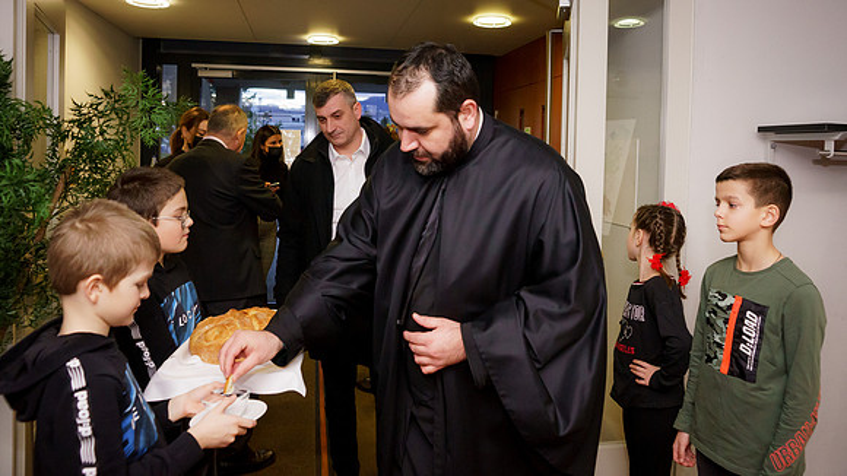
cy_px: 177
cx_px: 428
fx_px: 598
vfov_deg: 43.0
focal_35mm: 27
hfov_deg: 70.6
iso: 2500
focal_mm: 24
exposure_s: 1/200
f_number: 4
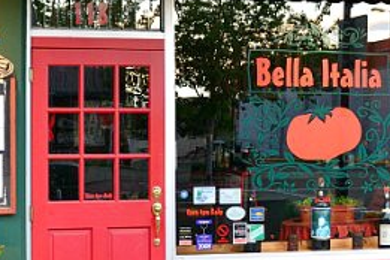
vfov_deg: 17.9
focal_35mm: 76
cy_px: 108
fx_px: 823
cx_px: 169
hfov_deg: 26.6
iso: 800
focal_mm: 22
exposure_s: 1/60
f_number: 4
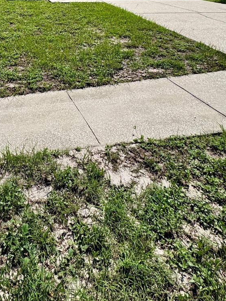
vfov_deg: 46.9
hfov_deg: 43.9
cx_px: 37
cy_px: -17
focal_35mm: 30
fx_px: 261
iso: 50
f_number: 2.2
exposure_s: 1/2674
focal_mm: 2.22
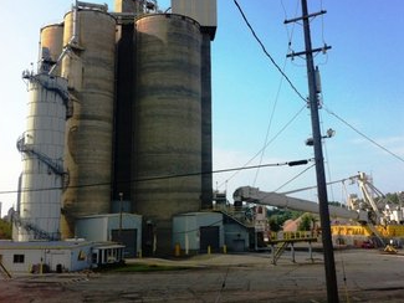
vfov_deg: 33.5
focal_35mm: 43
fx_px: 502
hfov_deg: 43.7
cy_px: 119
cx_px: 237
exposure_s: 1/1436
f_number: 2.8
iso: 80
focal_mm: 3.85
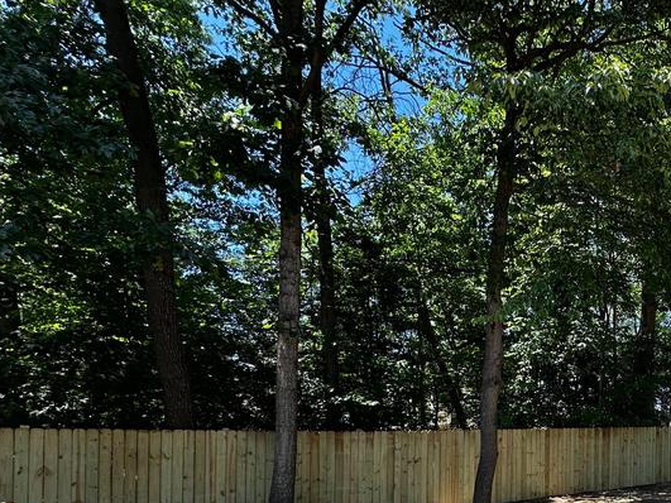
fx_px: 523
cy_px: 454
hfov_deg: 55.8
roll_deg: -1.3
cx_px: 614
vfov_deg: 46.3
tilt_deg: +1.8
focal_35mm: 27
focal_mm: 2.22
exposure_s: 1/450
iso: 40
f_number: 2.2
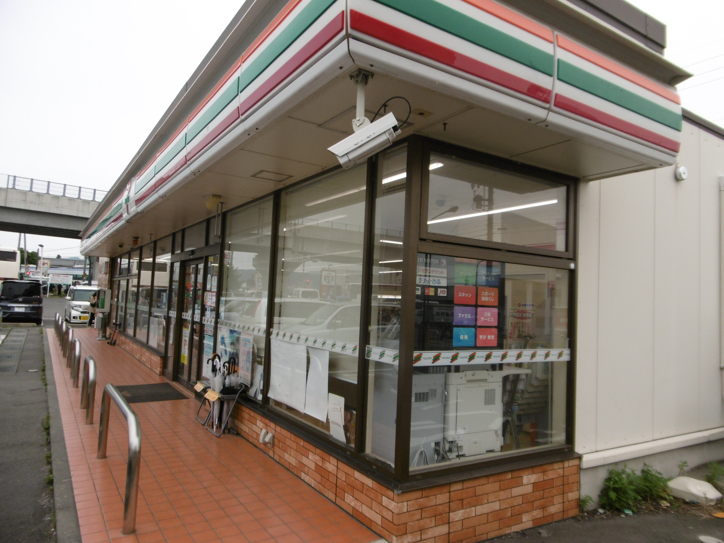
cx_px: 362
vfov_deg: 56.8
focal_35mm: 24
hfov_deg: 71.6
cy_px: 272
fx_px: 502
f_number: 3.1
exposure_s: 1/200
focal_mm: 4.3
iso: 100
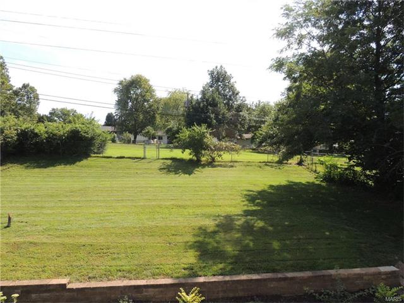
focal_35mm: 24
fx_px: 280
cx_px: 202
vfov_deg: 56.8
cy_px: 152
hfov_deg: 71.6
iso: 100
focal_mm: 4.3
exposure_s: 1/500
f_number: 3
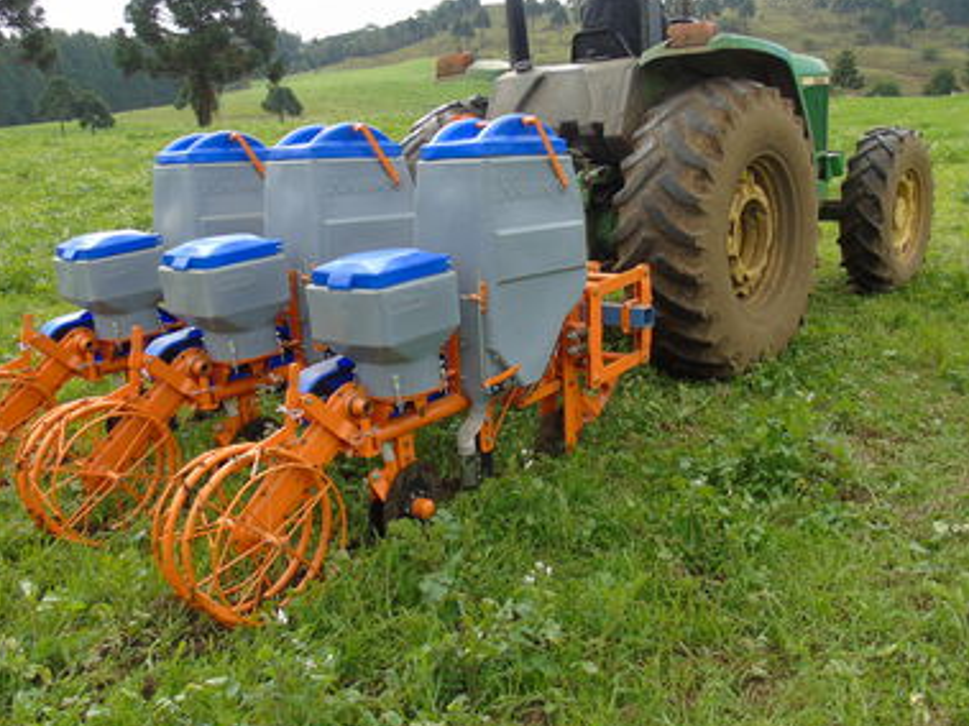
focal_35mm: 33
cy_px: 344
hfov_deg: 55.2
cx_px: 547
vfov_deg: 42.9
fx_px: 923
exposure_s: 1/250
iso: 80
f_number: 3.4
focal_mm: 4.4
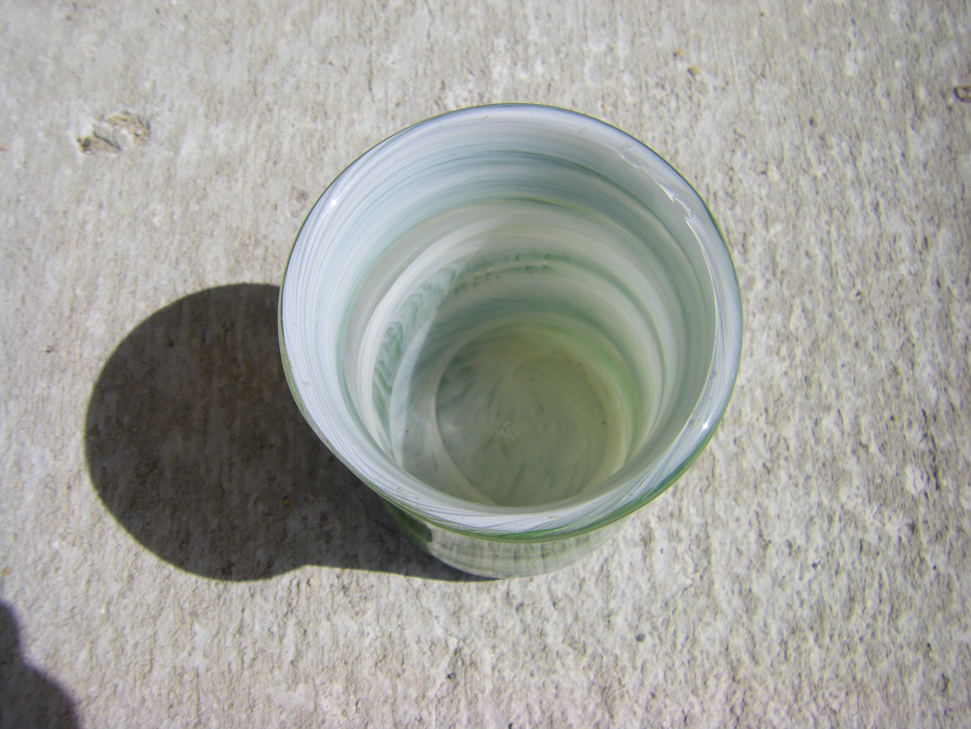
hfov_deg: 49.0
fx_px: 1066
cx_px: 486
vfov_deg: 37.7
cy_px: 364
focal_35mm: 38
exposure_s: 1/400
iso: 64
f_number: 7
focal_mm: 6.3
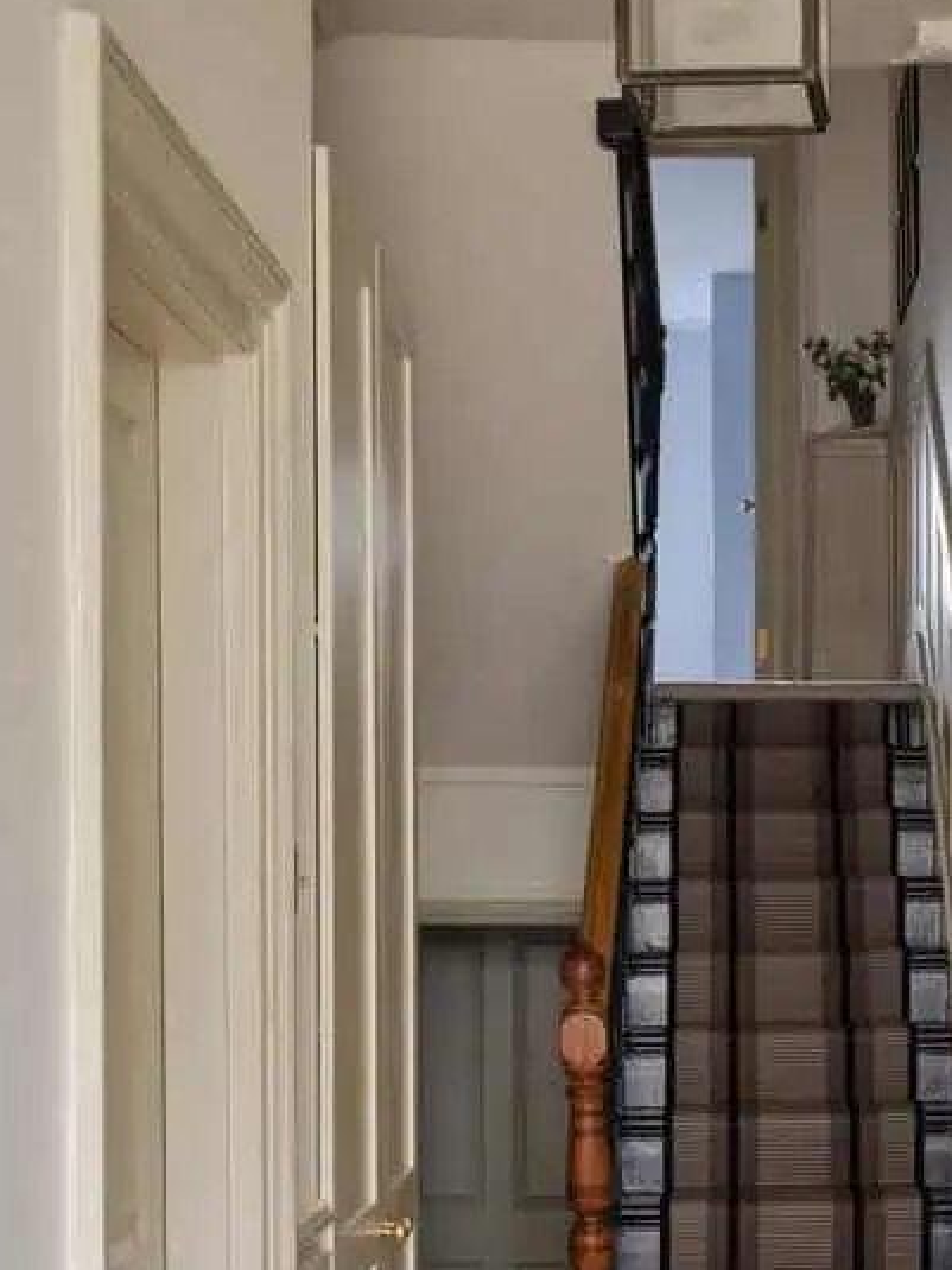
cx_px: 774
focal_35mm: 74
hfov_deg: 19.7
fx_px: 2715
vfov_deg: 26.1
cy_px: 882
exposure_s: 1.3
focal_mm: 36.2
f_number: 11
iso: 400
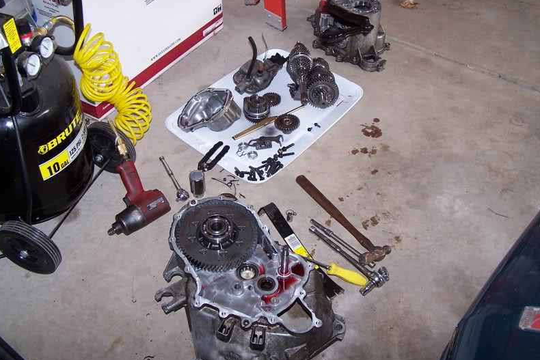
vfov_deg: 33.4
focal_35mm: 40
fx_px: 600
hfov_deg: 48.4
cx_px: 267
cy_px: 169
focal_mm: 6.3
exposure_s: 1/60
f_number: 2.8
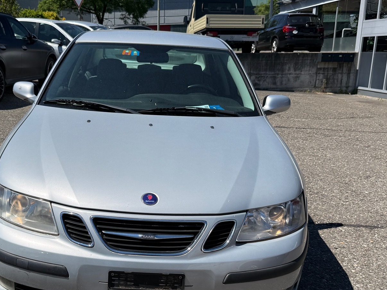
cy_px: 187
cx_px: 144
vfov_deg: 35.7
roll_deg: +0.6
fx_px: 447
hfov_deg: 46.4
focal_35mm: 40
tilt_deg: -13.3
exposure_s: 1/7353
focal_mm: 6.76
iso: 80
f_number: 1.78
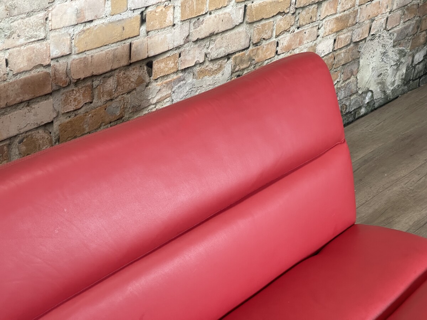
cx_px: 214
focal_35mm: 64
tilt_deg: -29.4
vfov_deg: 22.9
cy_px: 160
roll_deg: -4.1
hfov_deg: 30.3
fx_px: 789
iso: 160
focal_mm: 7.5
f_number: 2.2
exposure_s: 1/50
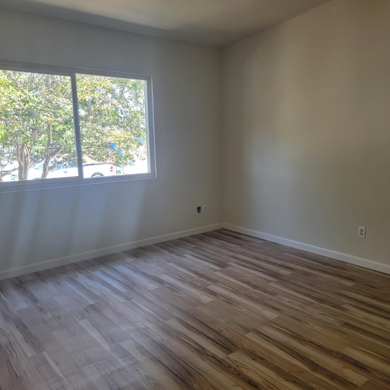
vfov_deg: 55.6
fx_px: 370
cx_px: 206
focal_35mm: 29
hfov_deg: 55.6
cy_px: 197
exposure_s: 1/120
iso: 100
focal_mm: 6.7
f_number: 1.8
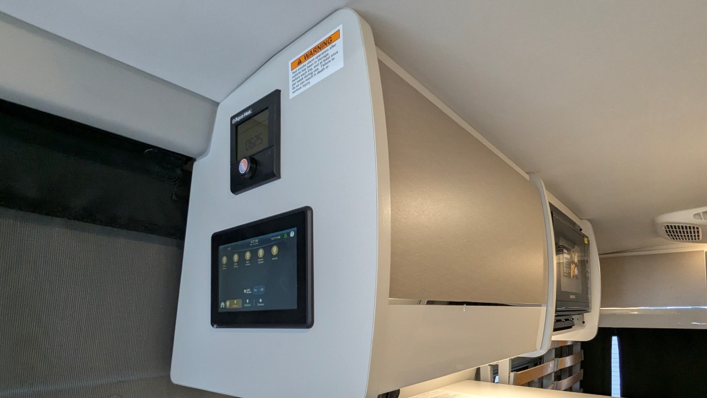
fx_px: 375
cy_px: 292
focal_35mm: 20
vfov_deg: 53.7
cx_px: 370
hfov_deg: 86.6
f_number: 2.2
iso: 192
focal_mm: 2.35
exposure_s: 1/190
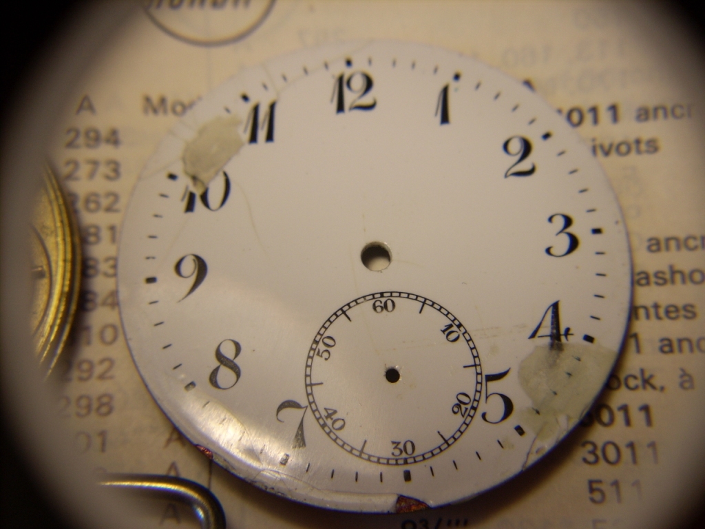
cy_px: 264
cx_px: 352
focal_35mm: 37
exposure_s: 1/71.3
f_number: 2.8
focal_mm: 6.2
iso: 64
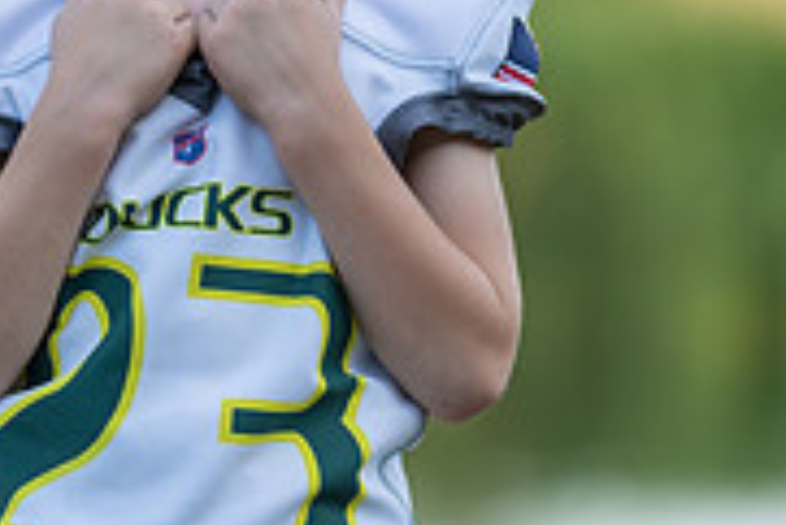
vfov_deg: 3.2
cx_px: 191
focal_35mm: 433
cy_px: -89
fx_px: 9461
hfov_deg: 4.8
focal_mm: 135
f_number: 2.8
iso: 160
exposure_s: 1/320
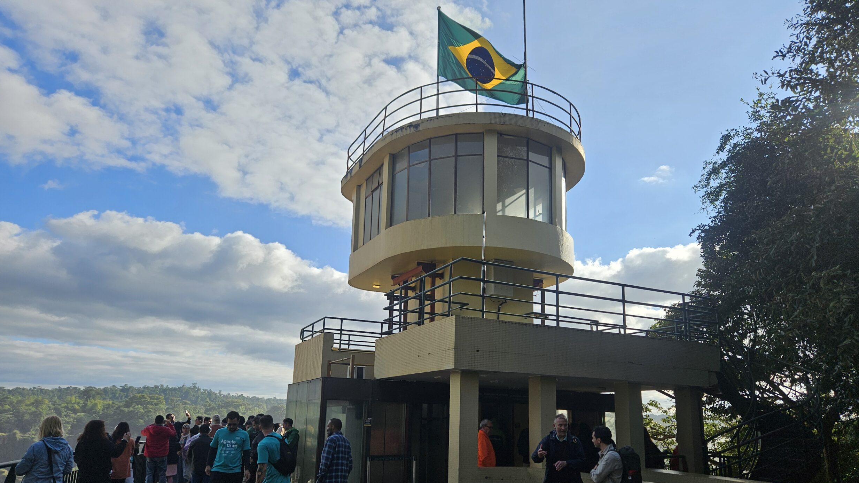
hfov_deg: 71.9
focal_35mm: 26
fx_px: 592
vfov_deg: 44.1
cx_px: 432
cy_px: 295
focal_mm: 5.4
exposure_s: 1/1780
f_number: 1.8
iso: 25
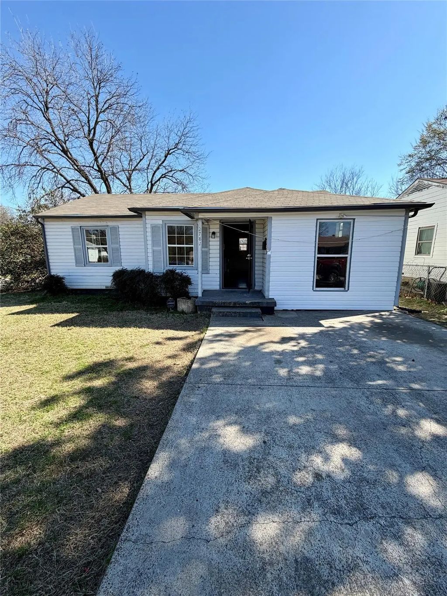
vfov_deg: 102.1
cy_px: 298
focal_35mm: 14
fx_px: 241
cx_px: 224
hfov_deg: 85.7
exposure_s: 1/770
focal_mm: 2.22
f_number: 2.2
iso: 40
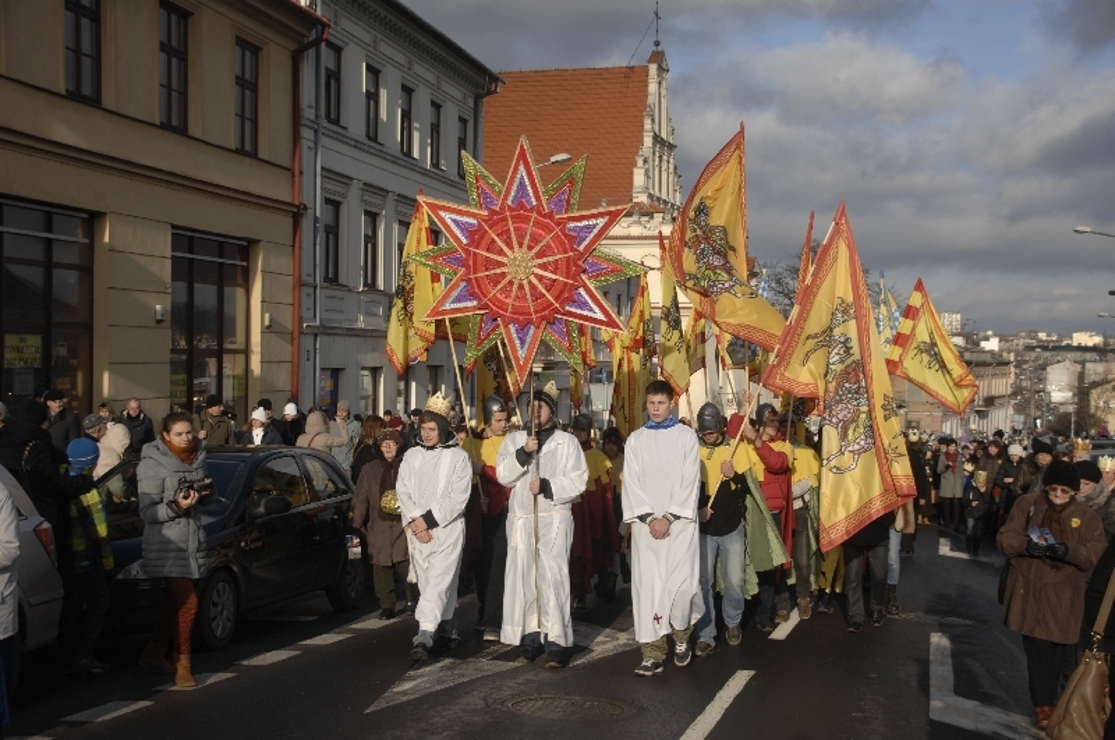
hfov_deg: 43.7
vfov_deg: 29.8
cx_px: 558
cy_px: 370
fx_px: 1392
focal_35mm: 45
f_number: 4
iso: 100
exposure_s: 1/1000
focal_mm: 30
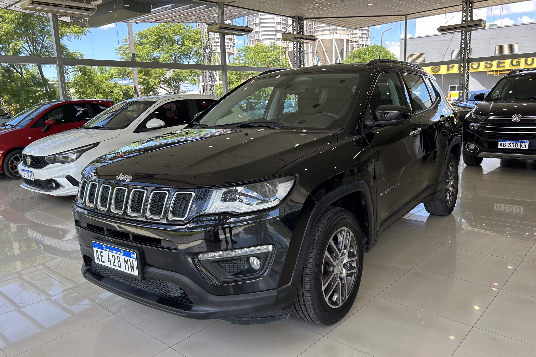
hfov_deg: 65.5
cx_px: 265
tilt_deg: -10.3
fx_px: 417
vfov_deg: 46.4
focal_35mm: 28
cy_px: 186
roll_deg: +2.9
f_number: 1.5
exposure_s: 1/509
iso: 50
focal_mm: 5.7
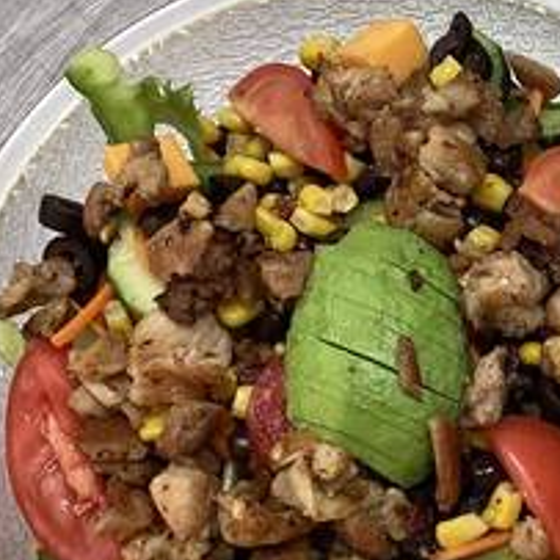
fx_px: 1446
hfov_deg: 20.7
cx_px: 648
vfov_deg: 21.9
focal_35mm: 79
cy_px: 353
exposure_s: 1/60
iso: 50
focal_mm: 3.3
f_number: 2.4
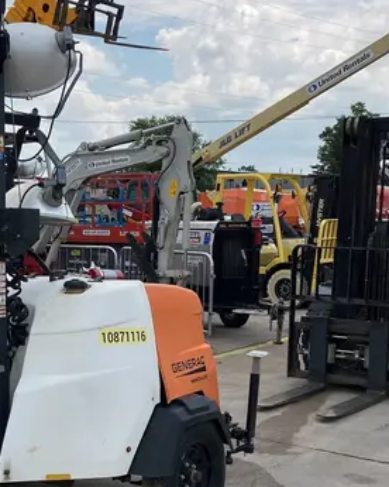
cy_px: 335
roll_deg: -1.2
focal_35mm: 58
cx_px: 45
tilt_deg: -8.4
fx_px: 835
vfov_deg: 32.1
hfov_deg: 25.5
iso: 32
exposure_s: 1/2404
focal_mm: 3.99
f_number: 1.8
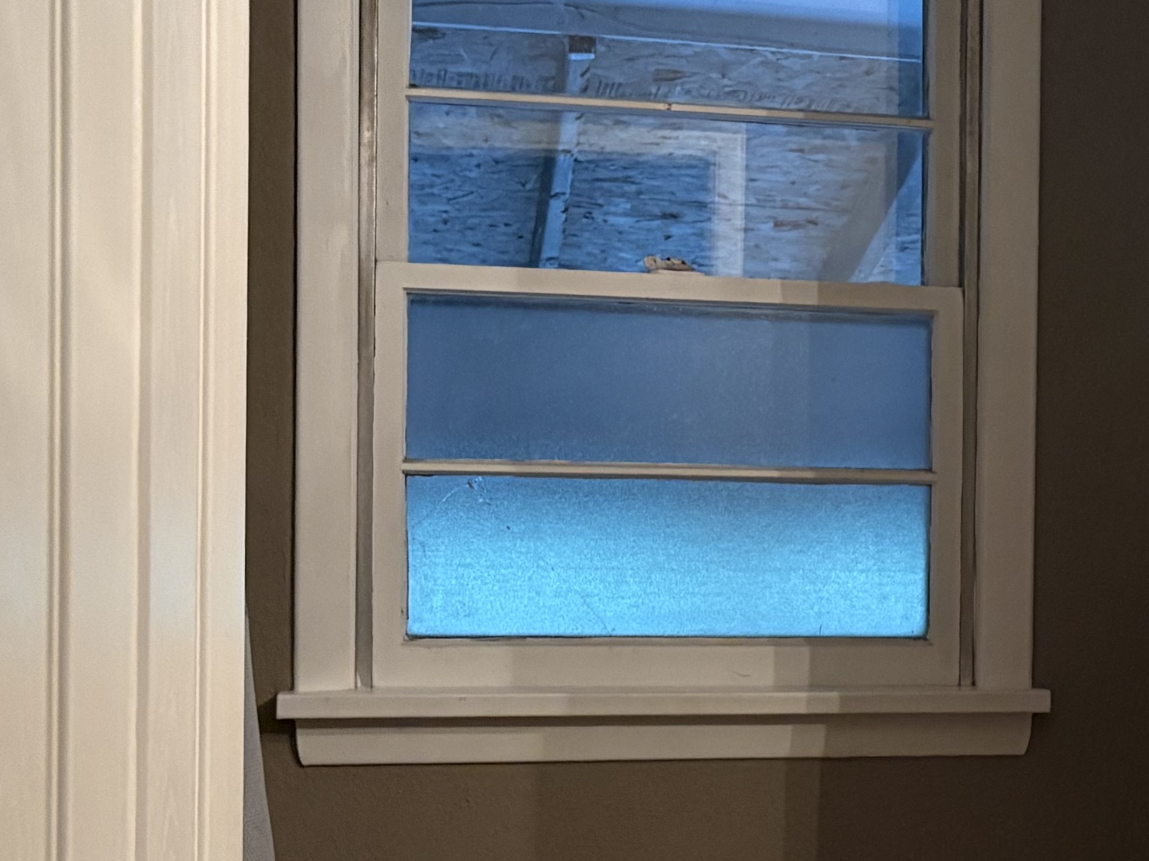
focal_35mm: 79
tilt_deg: -2.6
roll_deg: -1.0
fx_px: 2622
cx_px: 1283
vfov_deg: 18.6
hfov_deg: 23.1
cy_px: 571
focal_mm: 5.96
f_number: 1.6
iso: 400
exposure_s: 1/40
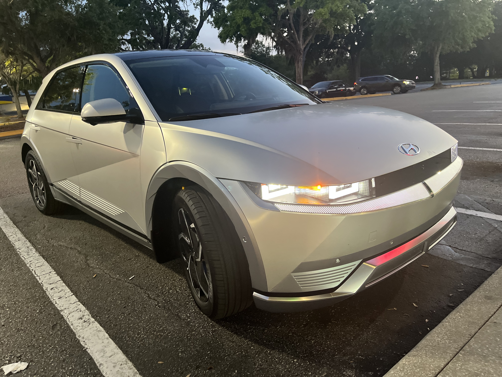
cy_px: 188
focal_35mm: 26
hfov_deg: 67.3
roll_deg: +2.8
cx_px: 251
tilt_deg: -17.3
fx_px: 377
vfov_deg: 53.1
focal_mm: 5.1
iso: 400
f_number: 1.6
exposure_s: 1/60
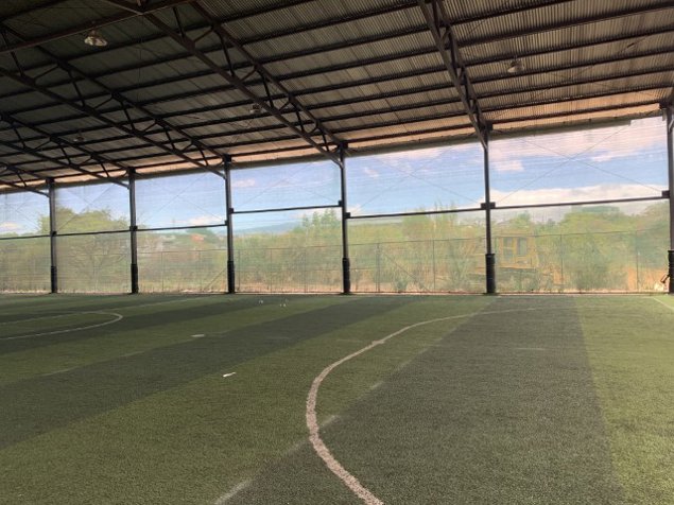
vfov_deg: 53.0
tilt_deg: +0.0
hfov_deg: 67.3
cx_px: 337
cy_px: 252
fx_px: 506
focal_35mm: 26
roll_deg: +0.6
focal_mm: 4.25
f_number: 1.8
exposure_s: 1/122
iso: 40
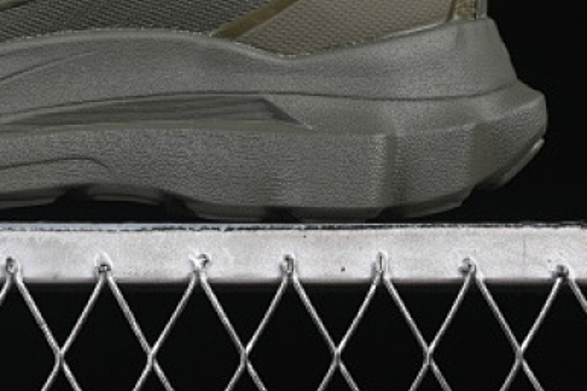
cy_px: -113
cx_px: -35
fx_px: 3423
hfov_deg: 9.7
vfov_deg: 6.5
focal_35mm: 210
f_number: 6.3
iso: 160
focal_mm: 50
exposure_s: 1/60
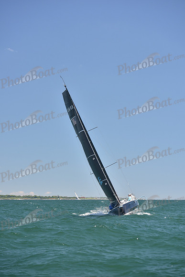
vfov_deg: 22.6
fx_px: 693
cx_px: 92
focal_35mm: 90
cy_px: 138
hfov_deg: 15.2
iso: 320
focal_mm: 90
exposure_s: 1/800
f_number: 4.5
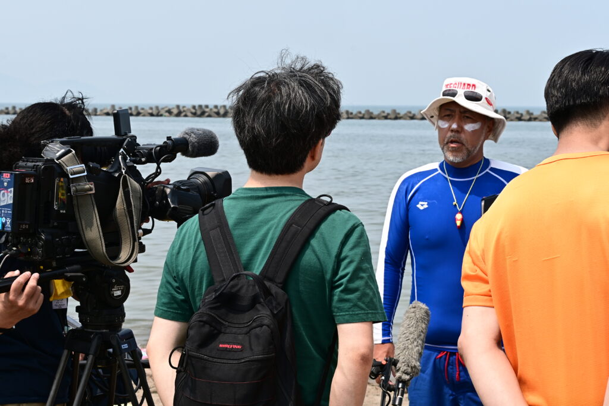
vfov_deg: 16.6
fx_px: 1396
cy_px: 203
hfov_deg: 24.6
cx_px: 304
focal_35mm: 82
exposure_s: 1/250
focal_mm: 55
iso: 200
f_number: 11
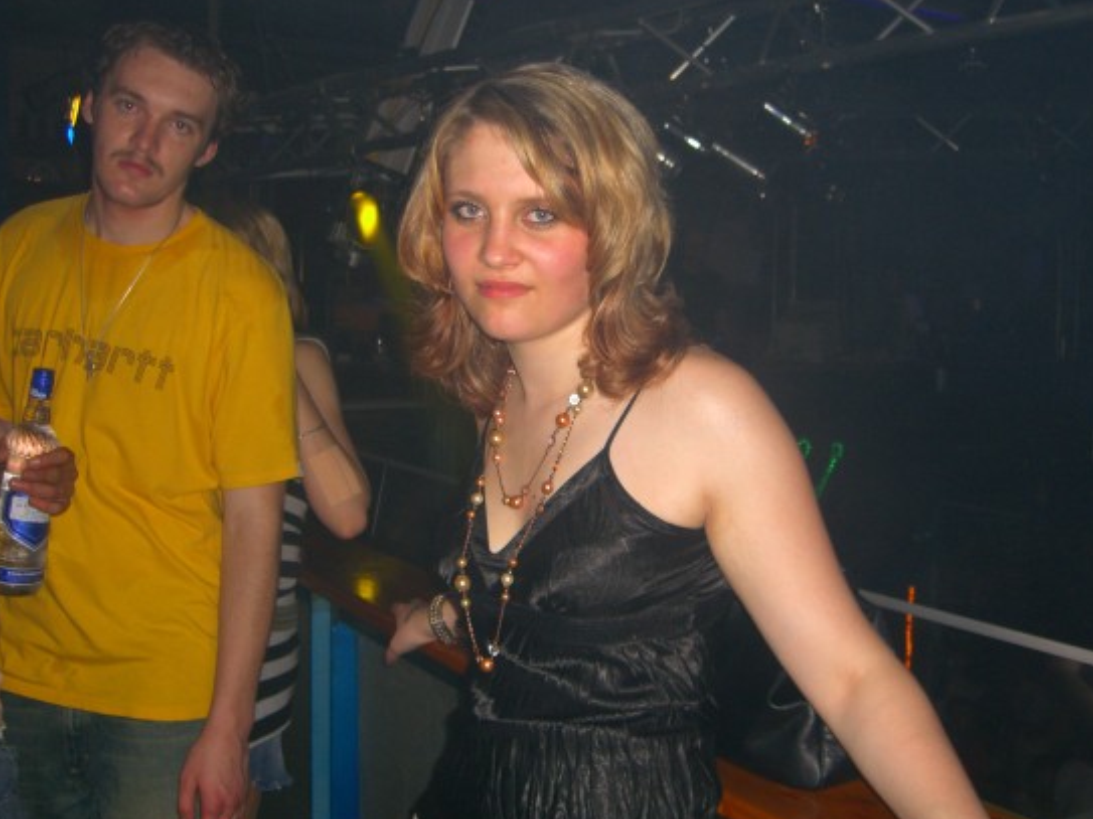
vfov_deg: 34.3
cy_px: 396
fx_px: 1326
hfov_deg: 44.8
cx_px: 564
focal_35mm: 42
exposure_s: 1/60
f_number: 2.8
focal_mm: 7.9
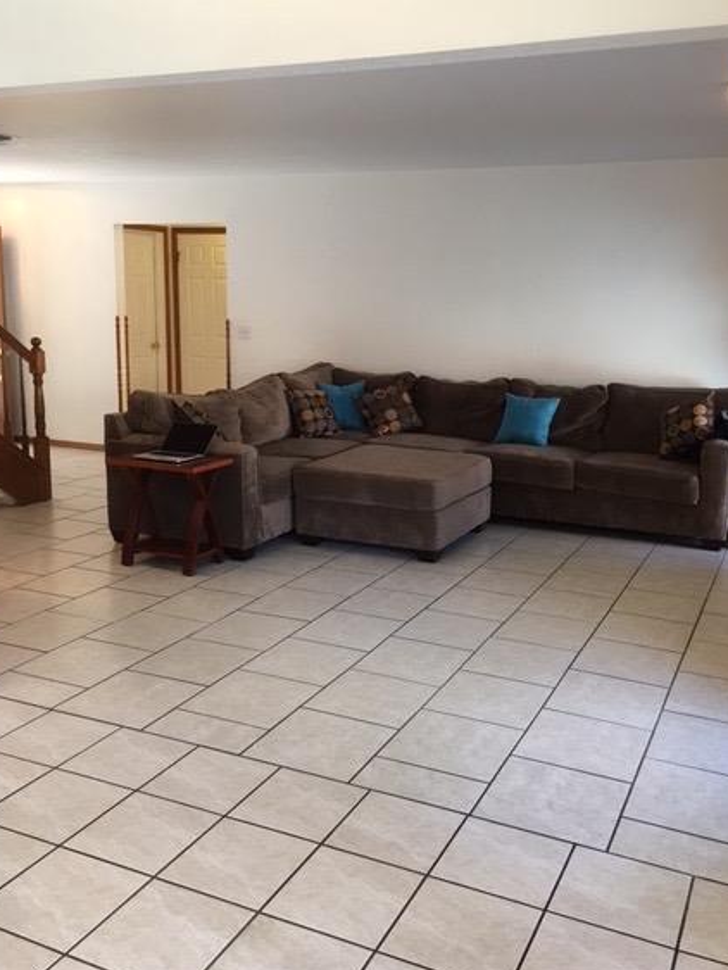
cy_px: 468
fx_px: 925
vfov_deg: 55.3
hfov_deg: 42.9
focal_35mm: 33
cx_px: 390
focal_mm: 4.15
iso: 32
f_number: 2.2
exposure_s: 1/15
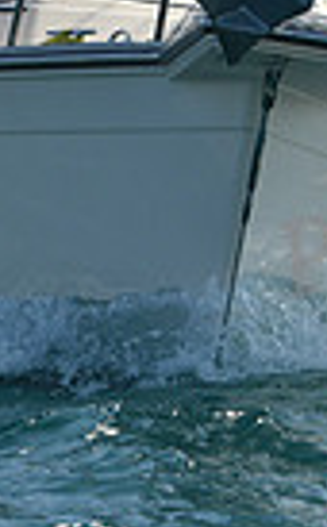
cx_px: 85
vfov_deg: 3.1
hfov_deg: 1.9
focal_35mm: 671
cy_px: 52
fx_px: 9618
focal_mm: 155
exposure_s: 1/1600
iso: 250
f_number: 7.1
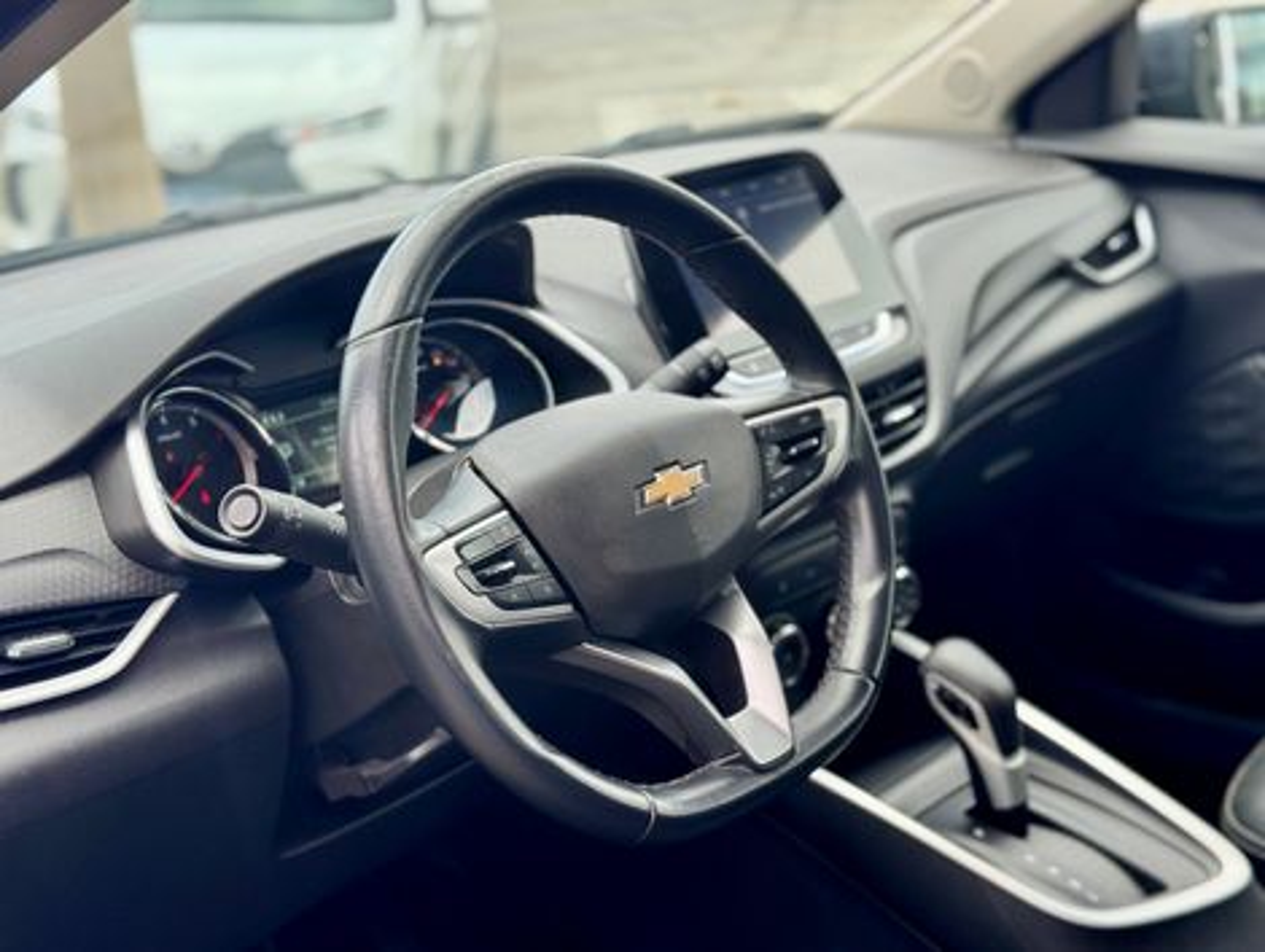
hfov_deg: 39.6
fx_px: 1757
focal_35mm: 48
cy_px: 476
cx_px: 632
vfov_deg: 30.3
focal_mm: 6.76
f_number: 1.78
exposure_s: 1/417
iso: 64
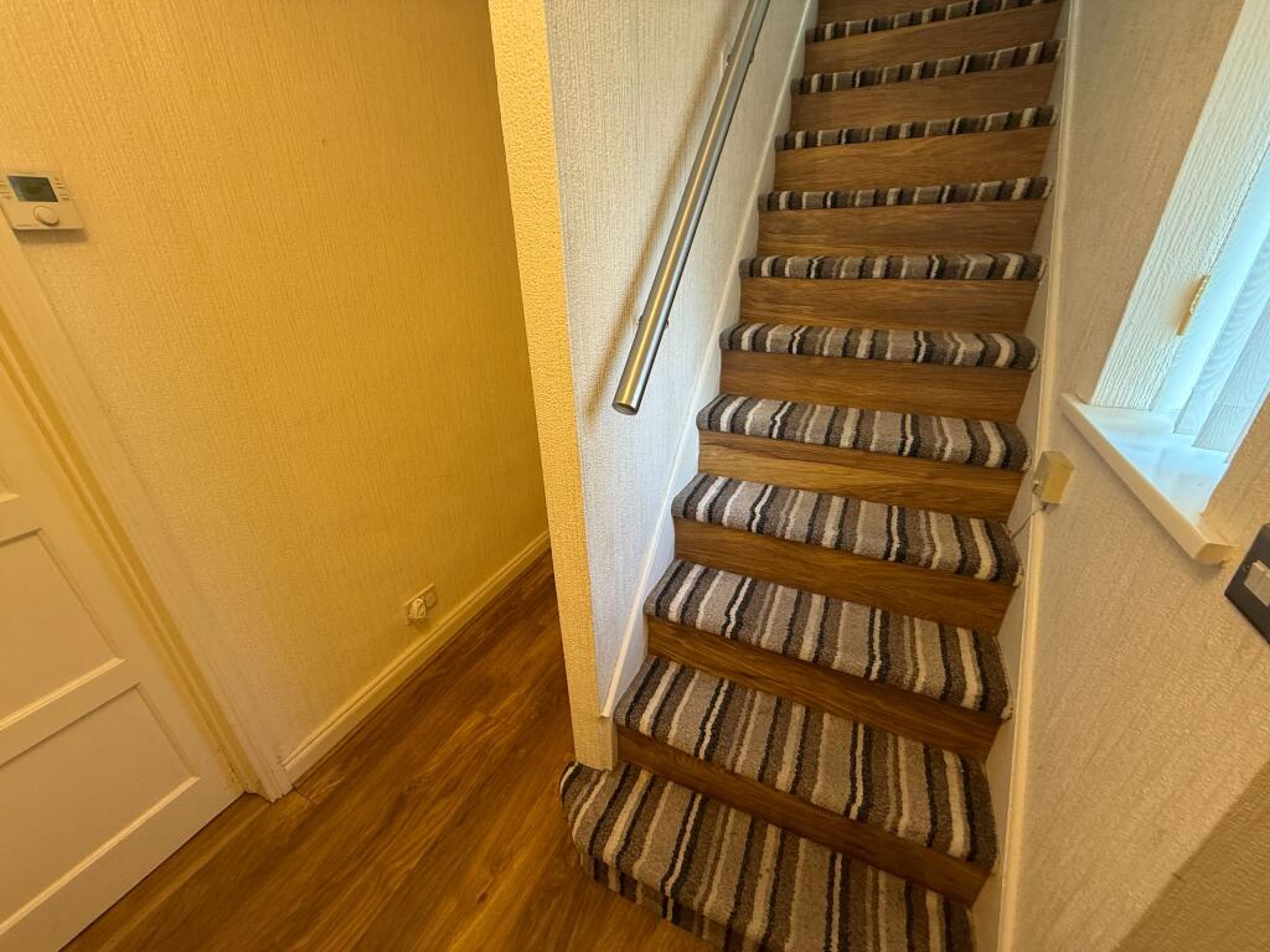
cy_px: 476
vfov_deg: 85.7
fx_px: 514
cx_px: 635
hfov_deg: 102.1
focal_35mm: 14
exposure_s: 1/50
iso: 160
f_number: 2.2
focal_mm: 2.22
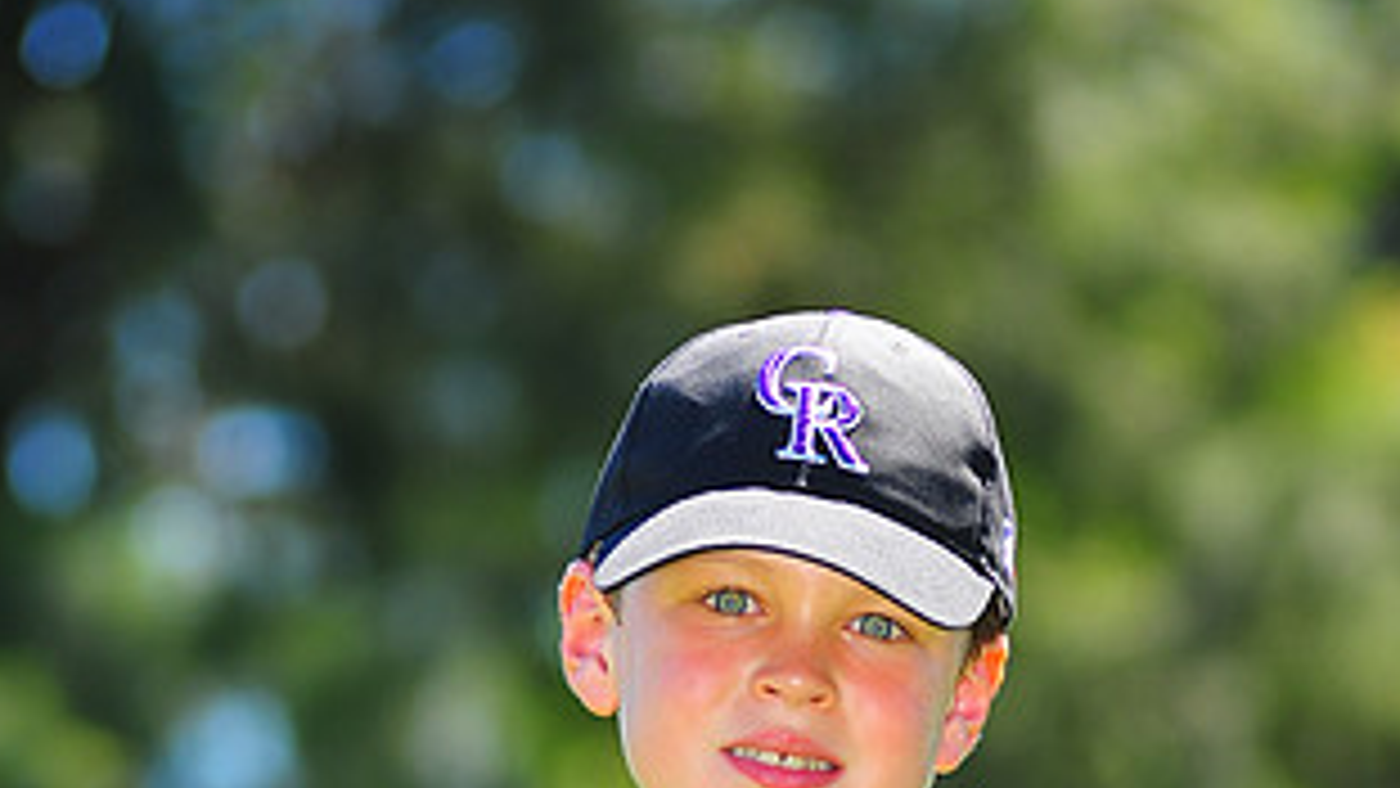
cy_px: 1090
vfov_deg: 3.4
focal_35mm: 352
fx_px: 13068
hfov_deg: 6.1
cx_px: 743
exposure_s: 1/400
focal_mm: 180
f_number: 5
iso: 200
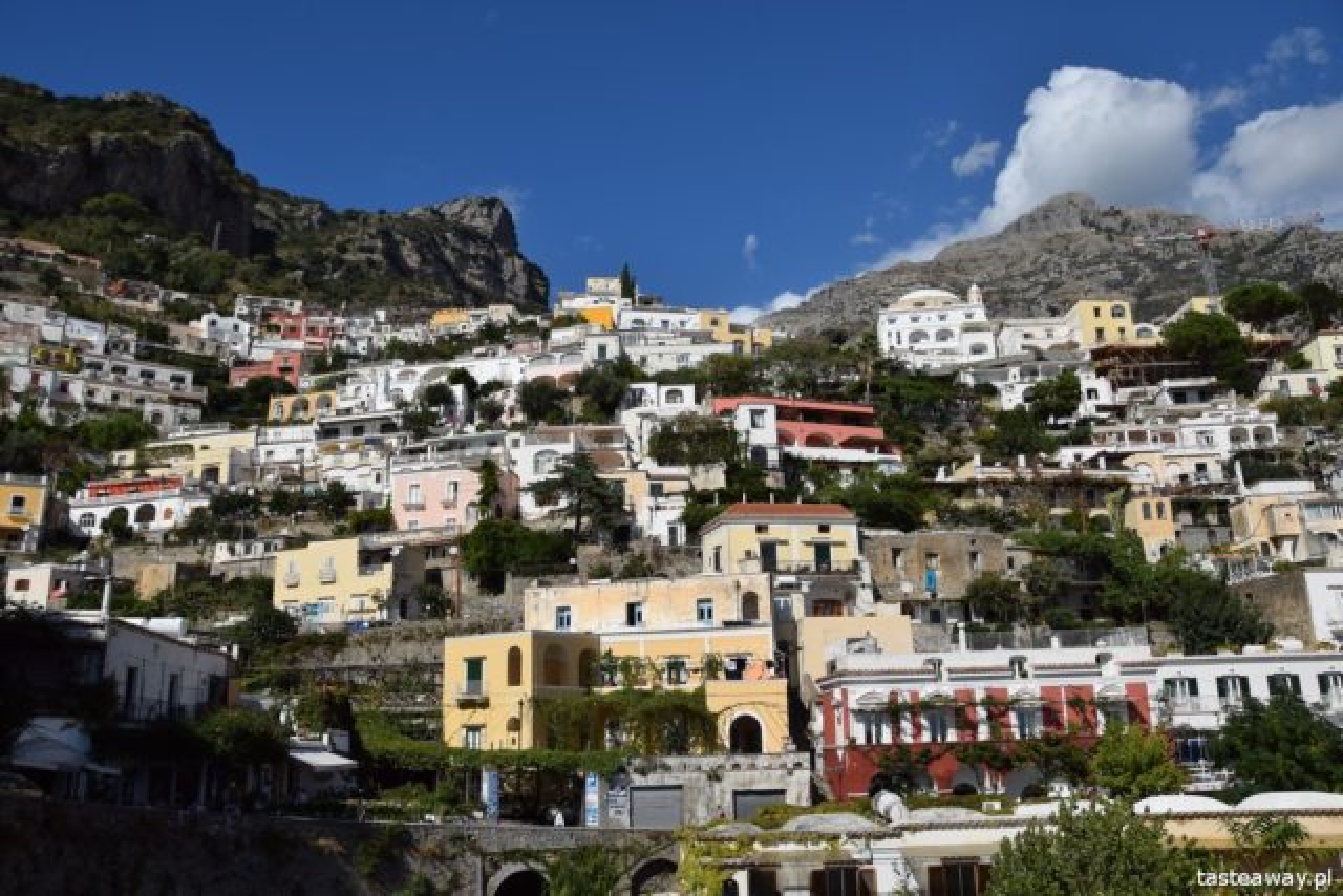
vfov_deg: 48.0
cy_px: 448
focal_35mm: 27
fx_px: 1007
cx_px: 672
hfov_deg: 67.4
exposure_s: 1/1000
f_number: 7.1
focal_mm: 18
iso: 160
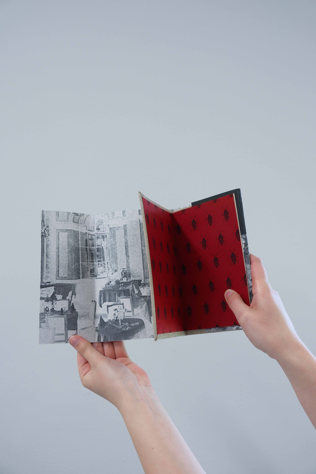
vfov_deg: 45.4
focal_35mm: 43
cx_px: 158
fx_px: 566
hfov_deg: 31.2
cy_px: 237
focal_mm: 28.9
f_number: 4
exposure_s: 1/60
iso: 400
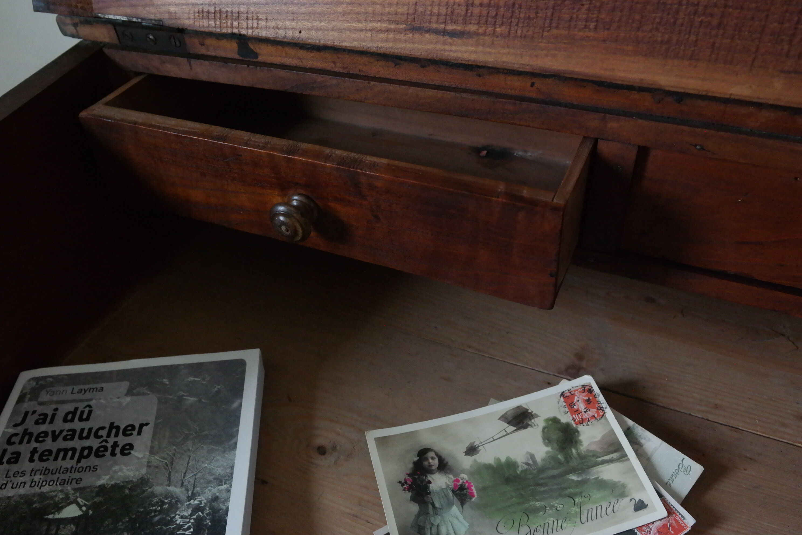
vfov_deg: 43.6
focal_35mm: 30
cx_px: 401
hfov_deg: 61.9
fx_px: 668
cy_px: 268
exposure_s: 1/30
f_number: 5.6
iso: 3200
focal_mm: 20
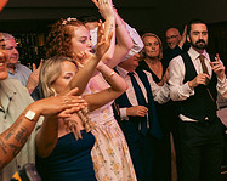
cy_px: 120
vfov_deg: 21.7
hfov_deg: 25.6
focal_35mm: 70
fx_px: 470
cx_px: 234
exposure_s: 1/160
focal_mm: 24
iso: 2500
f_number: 3.5
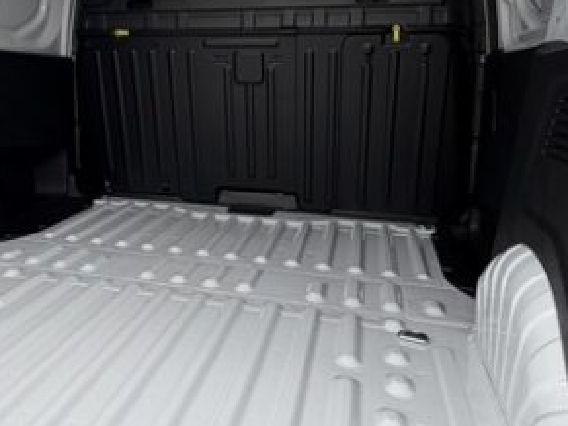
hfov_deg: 48.8
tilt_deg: -8.5
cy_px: 147
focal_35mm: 37
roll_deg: +1.4
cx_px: 166
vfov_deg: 38.3
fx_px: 607
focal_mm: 2.22
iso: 50
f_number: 2.2
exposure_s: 1/331
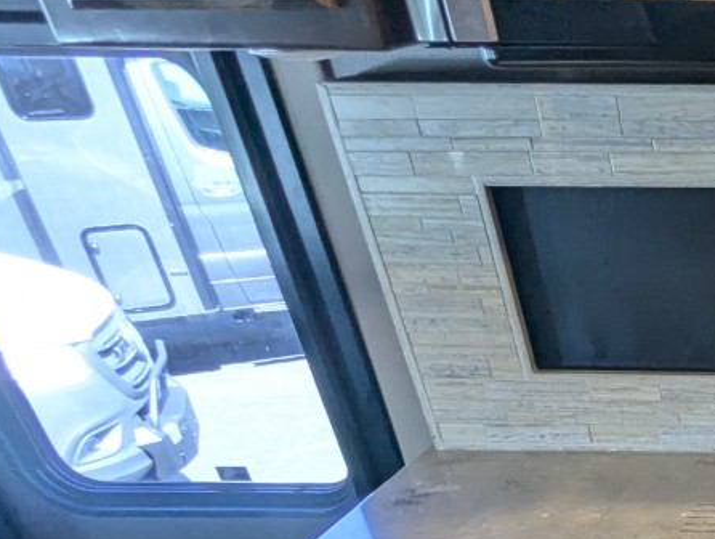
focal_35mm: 50
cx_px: 1024
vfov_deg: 25.5
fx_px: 1034
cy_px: 683
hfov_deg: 28.1
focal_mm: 2.35
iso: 117
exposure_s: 1/88.4
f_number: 2.2
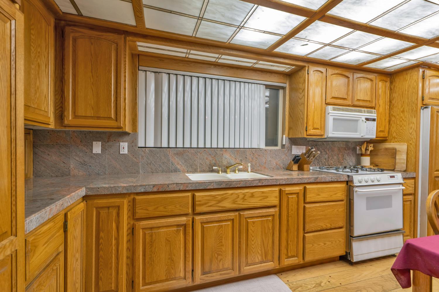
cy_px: 146
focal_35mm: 15
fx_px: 183
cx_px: 220
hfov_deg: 100.4
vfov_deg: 77.3
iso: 320
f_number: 6.3
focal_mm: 15
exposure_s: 1/13
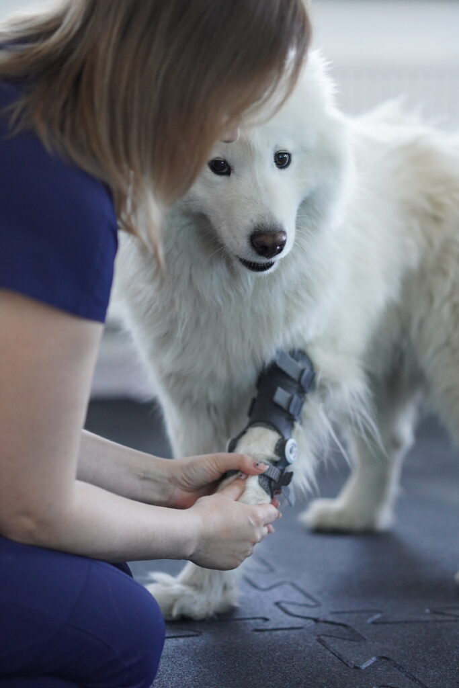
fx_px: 1606
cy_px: 344
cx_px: 230
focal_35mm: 84
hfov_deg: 16.3
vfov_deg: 24.2
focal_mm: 56
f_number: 1.4
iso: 800
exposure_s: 1/320
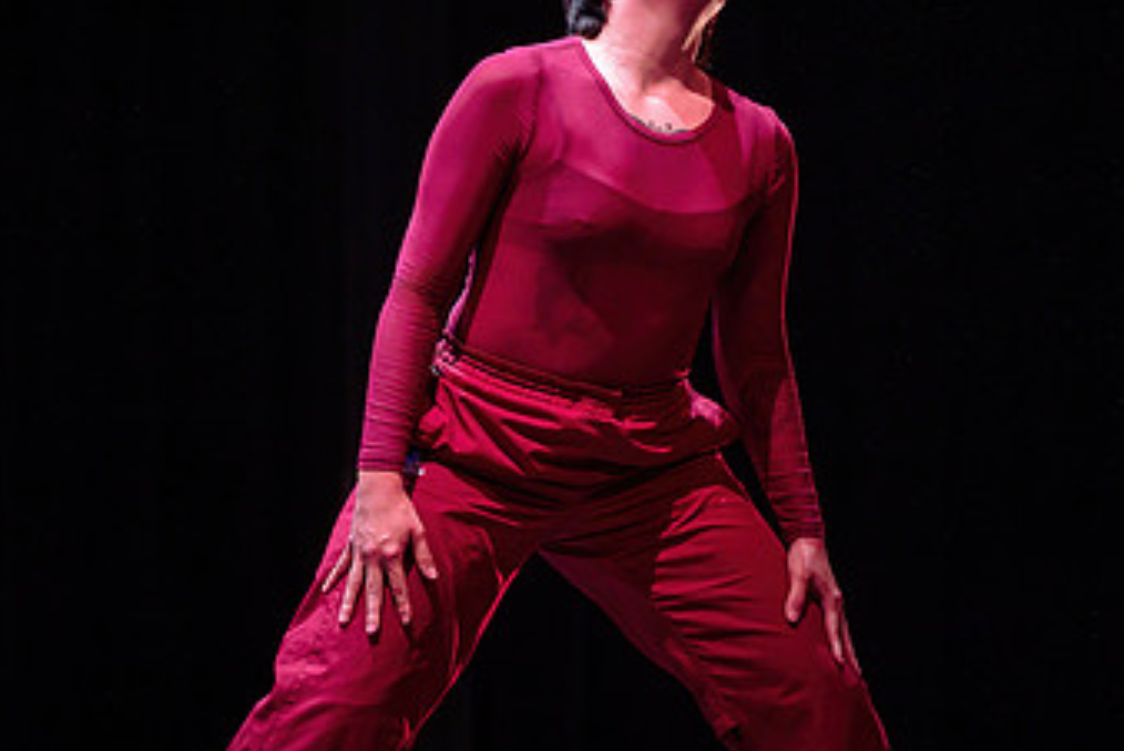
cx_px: 308
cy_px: 538
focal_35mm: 203
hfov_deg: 10.1
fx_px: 6343
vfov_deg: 6.8
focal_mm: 105
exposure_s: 1/320
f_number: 1.4
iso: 1250
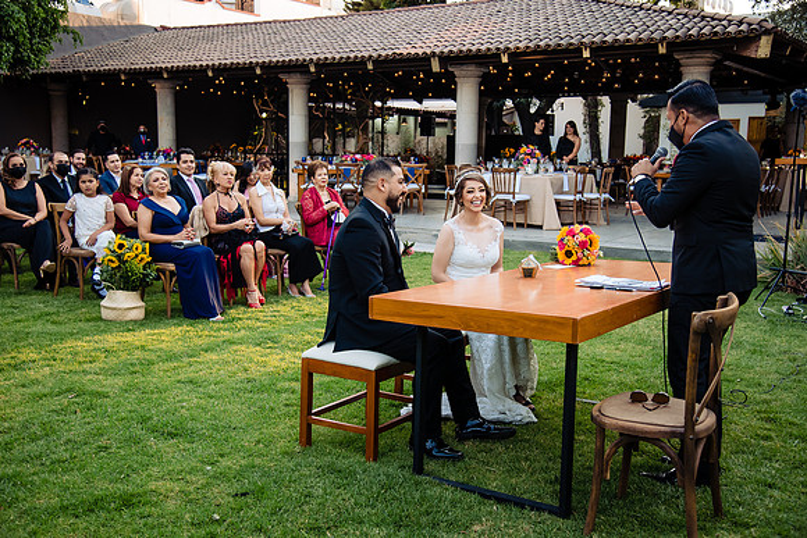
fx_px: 884
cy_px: 269
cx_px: 404
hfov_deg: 49.1
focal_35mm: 39
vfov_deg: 33.9
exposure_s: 1/400
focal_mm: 38
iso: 800
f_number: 4.5
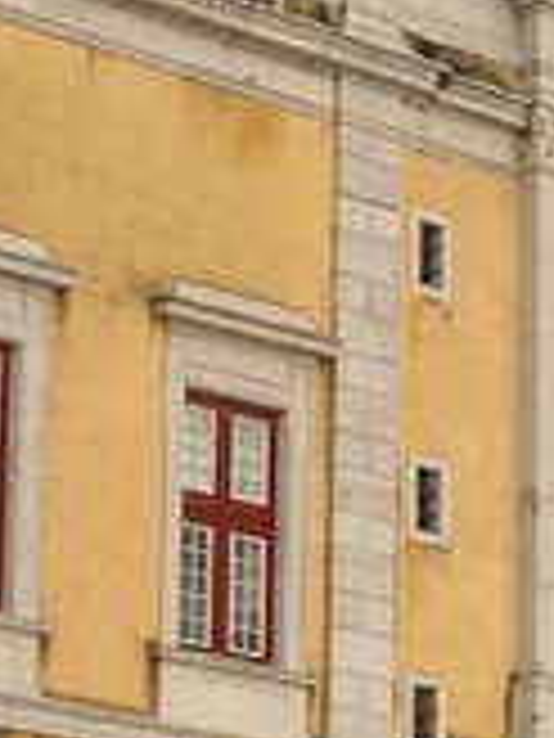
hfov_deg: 5.7
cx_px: 1117
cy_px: 482
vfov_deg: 7.7
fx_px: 5463
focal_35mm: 256
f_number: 2.4
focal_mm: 4.28
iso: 64
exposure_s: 1/145
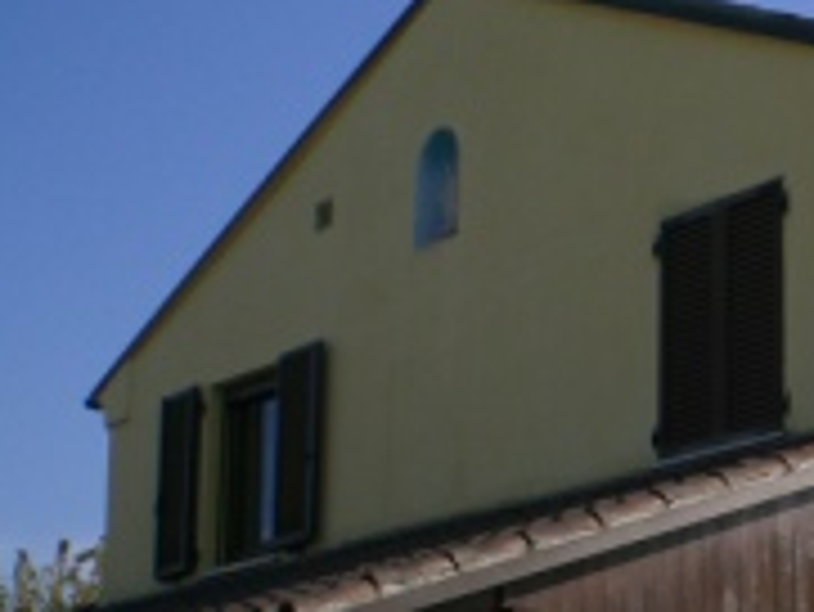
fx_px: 2212
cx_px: 989
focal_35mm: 94
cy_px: 603
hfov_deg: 19.6
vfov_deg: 15.5
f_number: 4.4
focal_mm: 6.3
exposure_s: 1/640
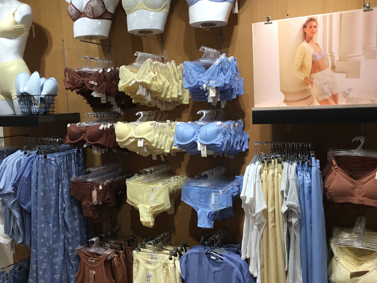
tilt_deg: -4.7
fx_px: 425
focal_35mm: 39
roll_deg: +2.2
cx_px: 193
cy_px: 144
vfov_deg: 36.8
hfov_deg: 47.9
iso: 50
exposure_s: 1/100
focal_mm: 3.3
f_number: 2.4
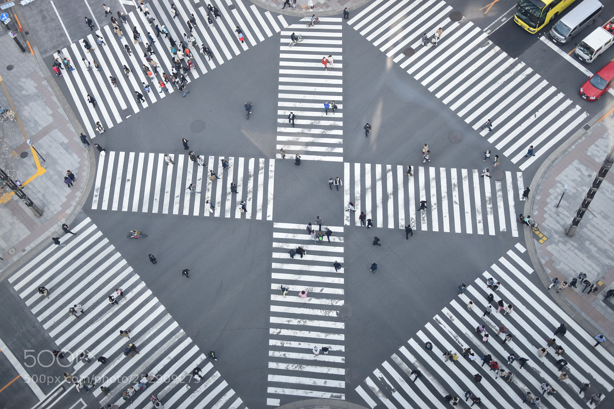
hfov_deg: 43.6
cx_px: 307
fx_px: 767
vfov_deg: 29.9
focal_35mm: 45
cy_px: 204
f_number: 4.5
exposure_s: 1/320
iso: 640
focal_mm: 30
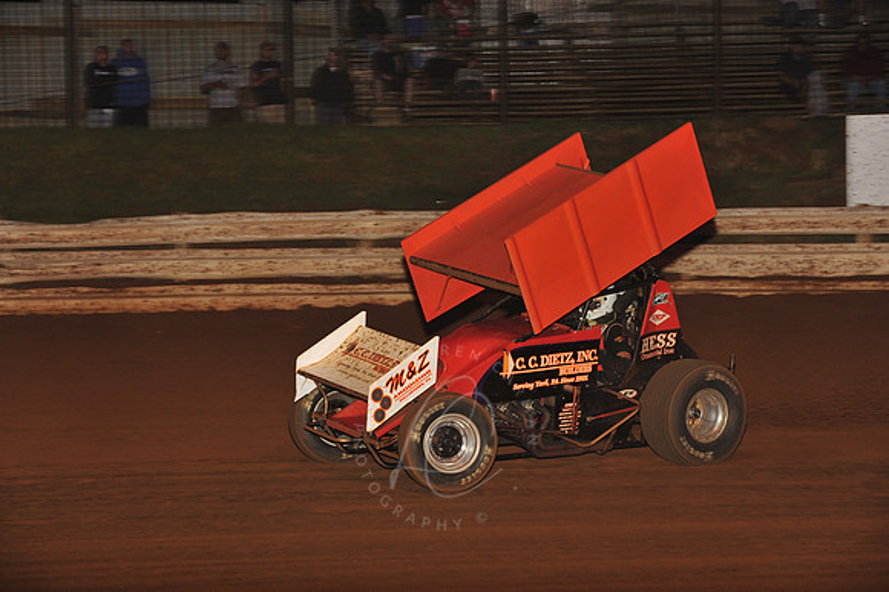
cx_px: 444
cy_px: 296
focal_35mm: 120
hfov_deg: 17.1
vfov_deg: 11.4
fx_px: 2962
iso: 1000
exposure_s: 1/320
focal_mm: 120
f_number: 7.1
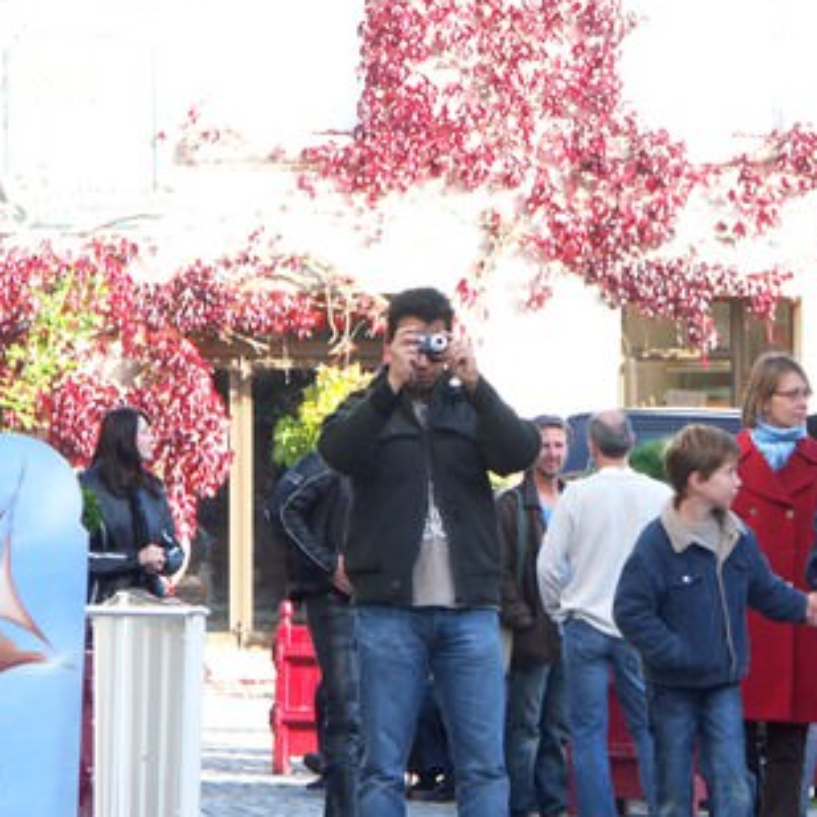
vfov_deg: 4.8
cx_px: 730
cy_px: 468
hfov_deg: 4.8
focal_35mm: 366
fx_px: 9773
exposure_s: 1/160
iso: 100
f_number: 5
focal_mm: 50.8
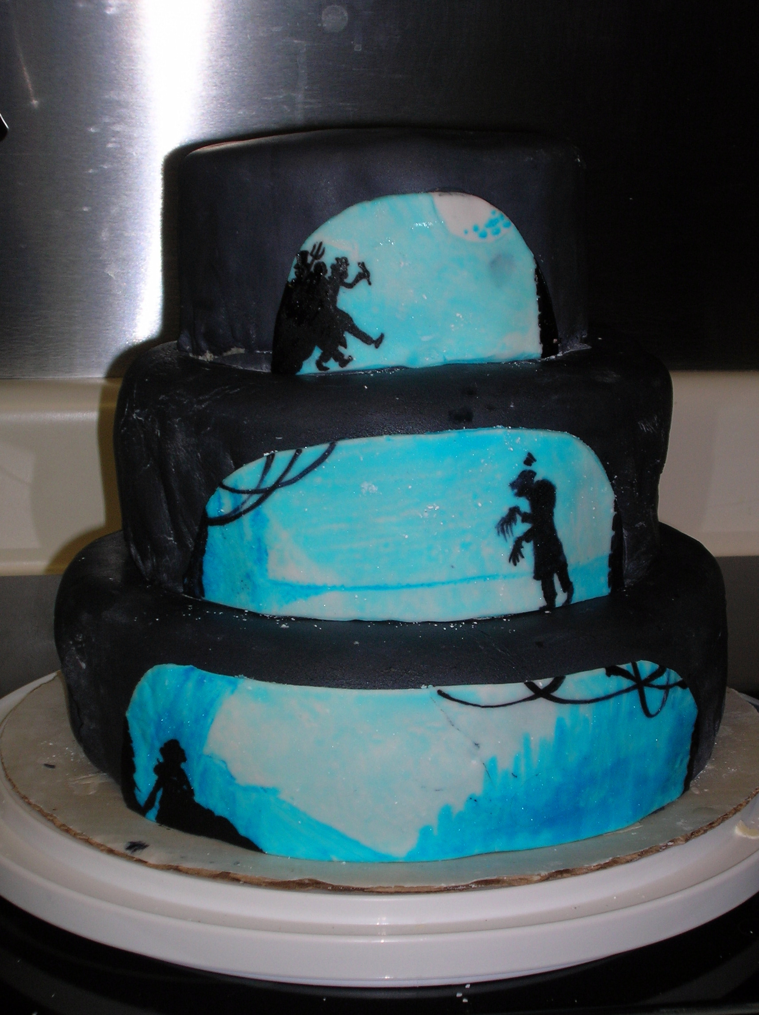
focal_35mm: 70
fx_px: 2050
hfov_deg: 21.0
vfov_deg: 27.8
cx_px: 380
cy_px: 508
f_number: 3.9
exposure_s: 1/60.1
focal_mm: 11.7
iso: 50
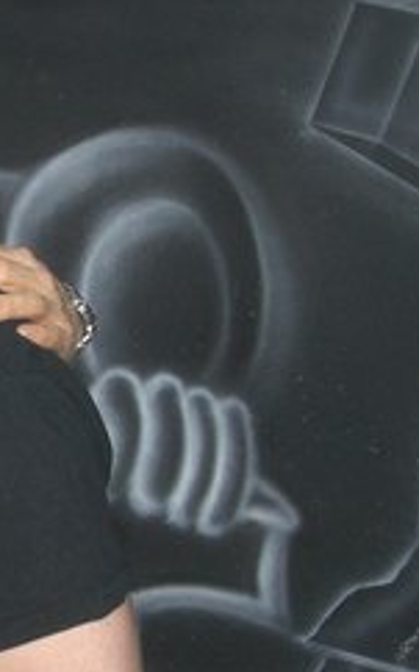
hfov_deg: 12.5
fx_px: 1829
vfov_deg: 20.7
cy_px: 239
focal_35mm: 100
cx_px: -175
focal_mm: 6.2
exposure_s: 1/60
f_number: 2.7
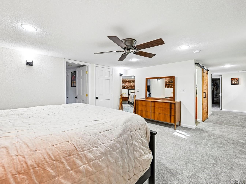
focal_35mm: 16
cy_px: 88
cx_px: 114
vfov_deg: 78.0
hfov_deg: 94.4
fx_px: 114
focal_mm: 14
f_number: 8
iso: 200
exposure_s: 1/15
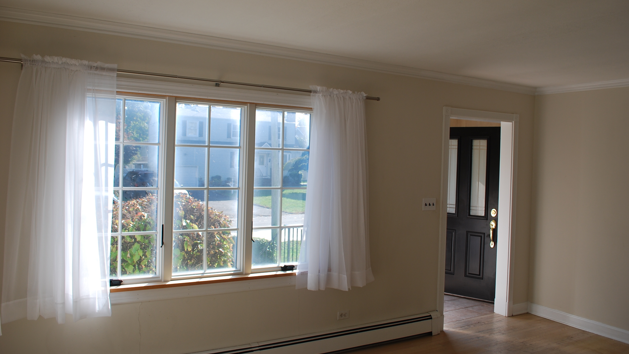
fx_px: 484
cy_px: 157
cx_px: 321
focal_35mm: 29
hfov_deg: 66.1
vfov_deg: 40.1
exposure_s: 1/125
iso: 100
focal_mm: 18
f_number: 5.6
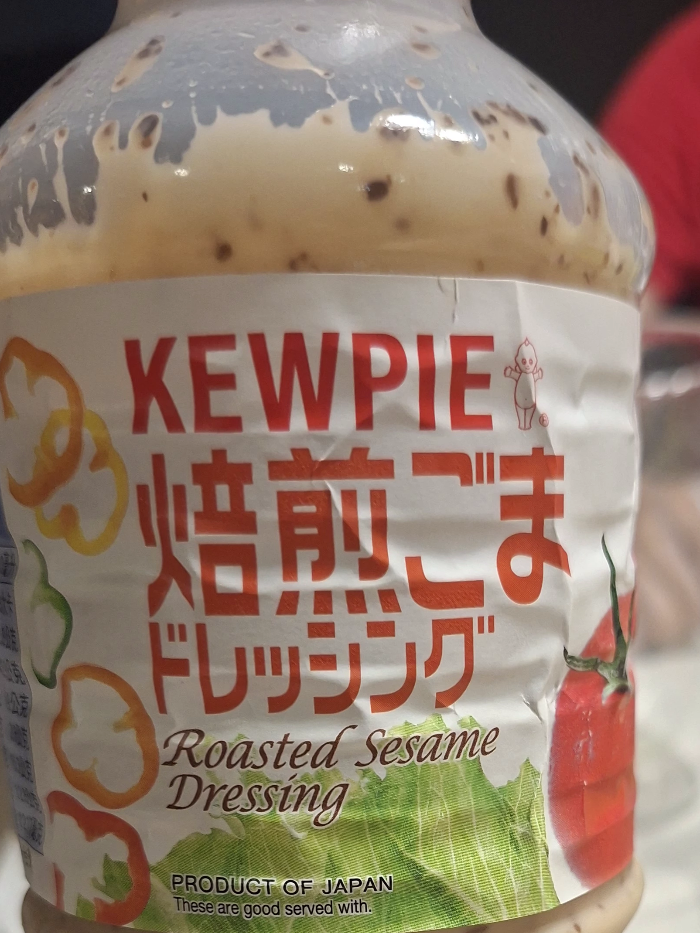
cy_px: 863
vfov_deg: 40.1
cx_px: 468
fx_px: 1159
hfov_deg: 33.3
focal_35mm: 43
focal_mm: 5.54
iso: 320
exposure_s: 1/120
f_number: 1.8
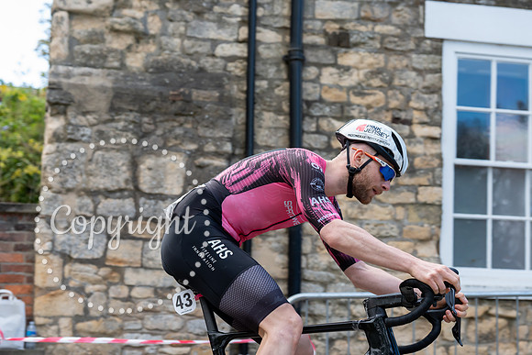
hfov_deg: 28.1
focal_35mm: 72
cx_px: 266
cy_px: 178
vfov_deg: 18.9
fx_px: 1064
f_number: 5
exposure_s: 1/1000
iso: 1250
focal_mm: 72
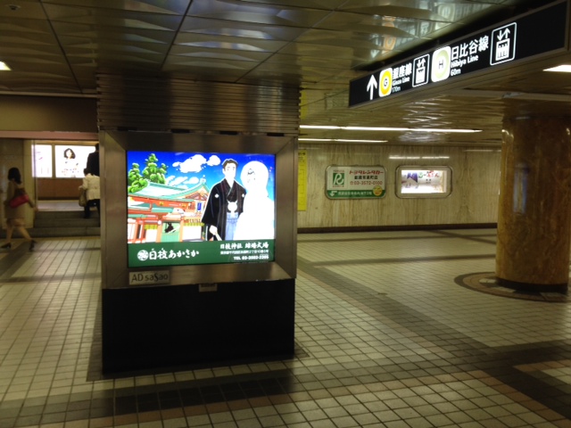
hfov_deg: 52.6
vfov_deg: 40.7
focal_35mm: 35
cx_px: 286
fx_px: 577
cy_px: 214
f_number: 2.4
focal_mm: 4.28
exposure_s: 1/30
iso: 50
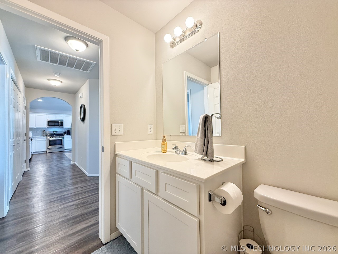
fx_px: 137
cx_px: 169
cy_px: 127
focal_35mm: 14
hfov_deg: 102.1
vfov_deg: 85.7
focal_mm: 2.22
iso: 320
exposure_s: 1/60
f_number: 2.2
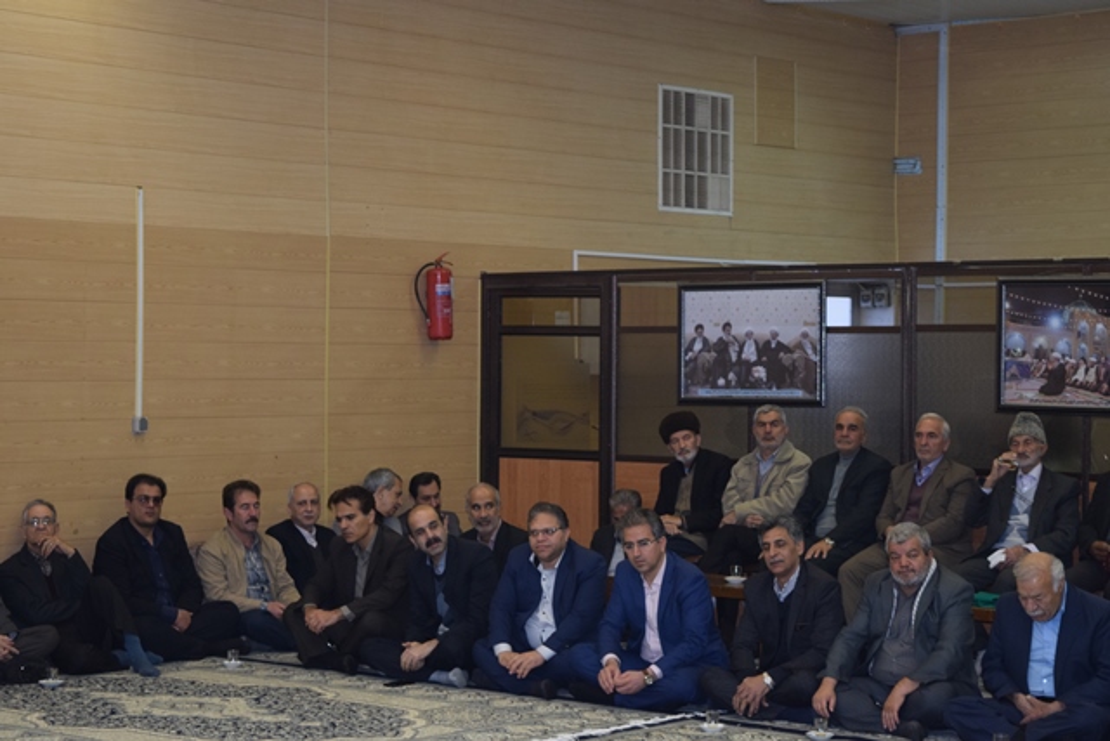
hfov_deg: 26.0
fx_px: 2405
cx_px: 555
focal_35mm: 78
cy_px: 370
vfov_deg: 17.5
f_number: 5.6
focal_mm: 52
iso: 1100
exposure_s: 1/60
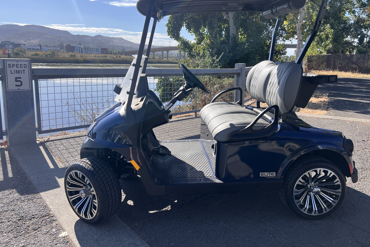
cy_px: 113
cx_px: 189
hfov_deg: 65.5
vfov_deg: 46.4
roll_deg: -2.3
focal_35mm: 28
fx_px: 288
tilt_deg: -11.4
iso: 50
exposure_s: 1/2165
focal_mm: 5.7
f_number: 1.5
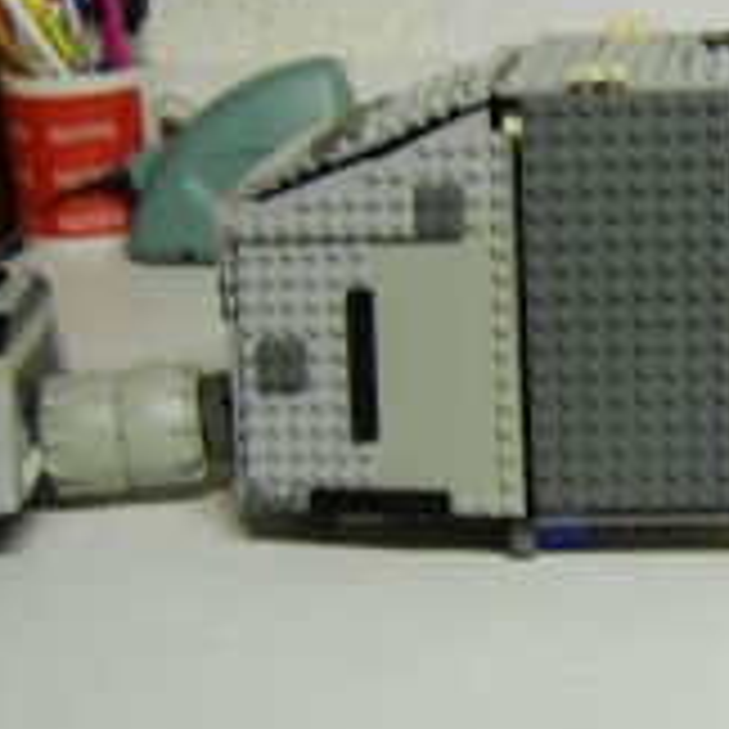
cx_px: 778
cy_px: 333
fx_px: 1549
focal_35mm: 65
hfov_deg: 24.9
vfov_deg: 26.5
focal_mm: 8.13
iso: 71
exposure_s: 1/8
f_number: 2.7
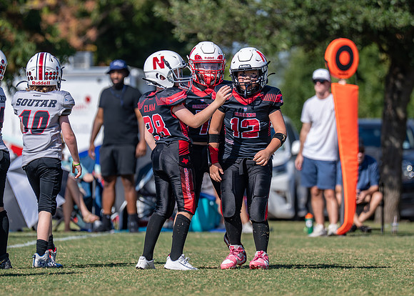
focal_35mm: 419
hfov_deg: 4.8
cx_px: 231
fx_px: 4922
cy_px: 153
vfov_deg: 3.4
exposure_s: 1/3200
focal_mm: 200
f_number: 2.8
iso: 160
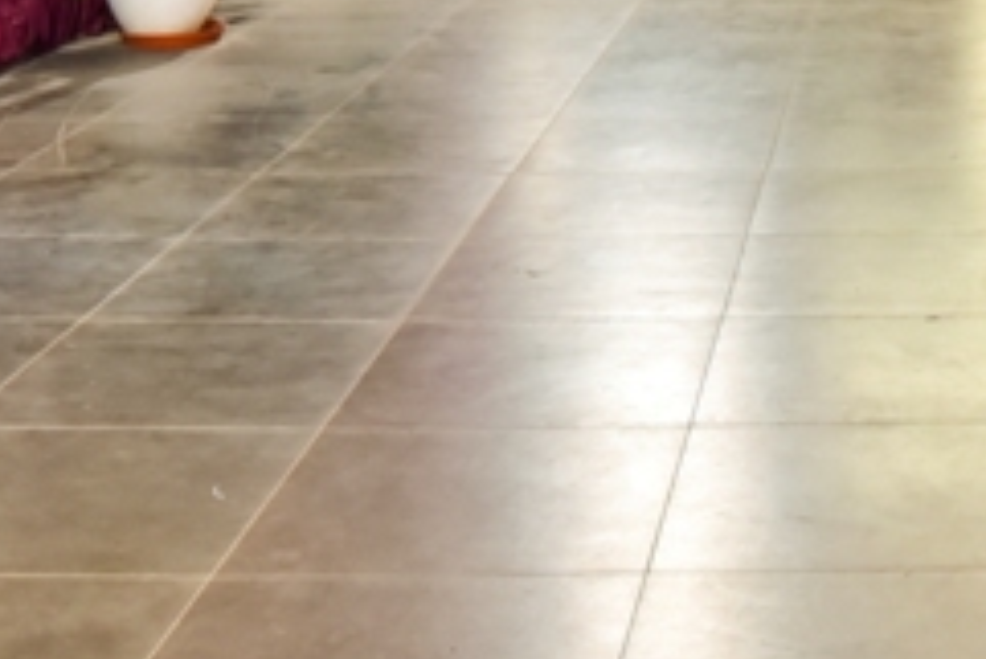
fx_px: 2466
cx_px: 939
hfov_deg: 21.9
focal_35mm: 90
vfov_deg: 13.9
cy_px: -444
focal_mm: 20
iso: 2000
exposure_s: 1/15
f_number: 7.1
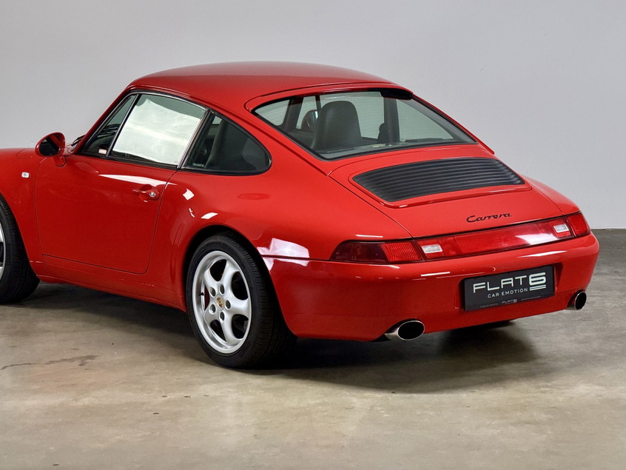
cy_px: 191
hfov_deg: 16.3
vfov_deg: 12.2
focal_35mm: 121
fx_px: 2189
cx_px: 266
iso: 400
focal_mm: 16.89
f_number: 2.8
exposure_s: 1/50
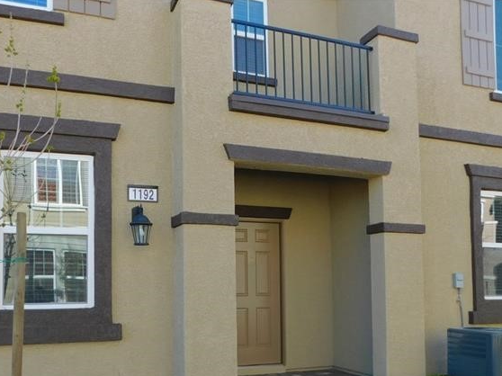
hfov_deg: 55.0
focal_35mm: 33
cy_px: 268
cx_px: 205
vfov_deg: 42.0
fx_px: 478
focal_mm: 4
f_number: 3
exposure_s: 1/400
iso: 125
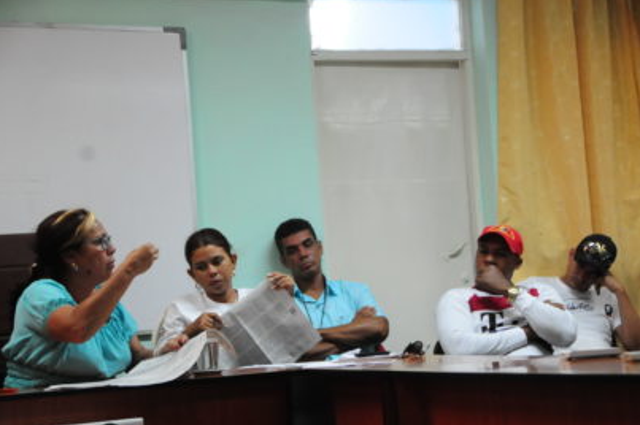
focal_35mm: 76
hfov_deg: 26.7
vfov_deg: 17.9
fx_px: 1350
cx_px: 318
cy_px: 212
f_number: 4.8
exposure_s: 1/50
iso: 2000
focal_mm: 50
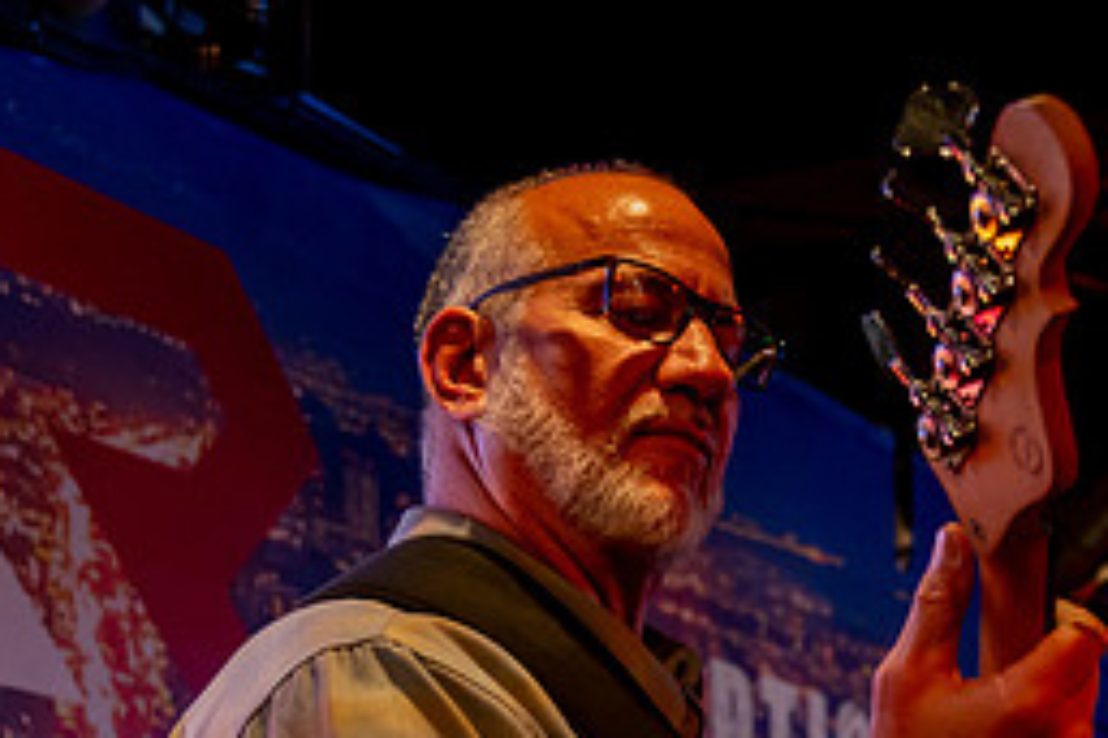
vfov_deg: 13.2
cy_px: 647
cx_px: 987
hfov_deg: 19.5
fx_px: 3168
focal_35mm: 103
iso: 6400
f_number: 4
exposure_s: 1/50
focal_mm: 44
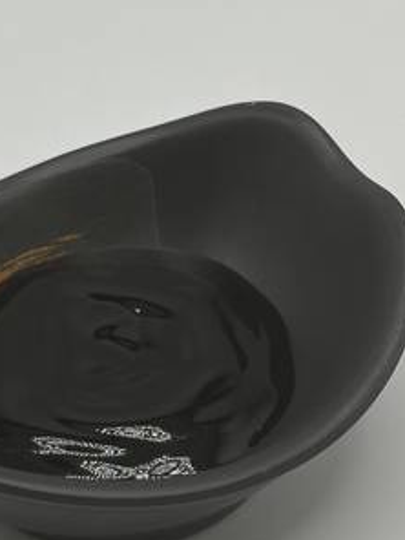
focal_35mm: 119
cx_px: 140
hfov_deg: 12.4
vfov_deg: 16.5
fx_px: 1856
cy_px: 327
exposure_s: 1/1157
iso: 64
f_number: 1.78
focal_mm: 6.86
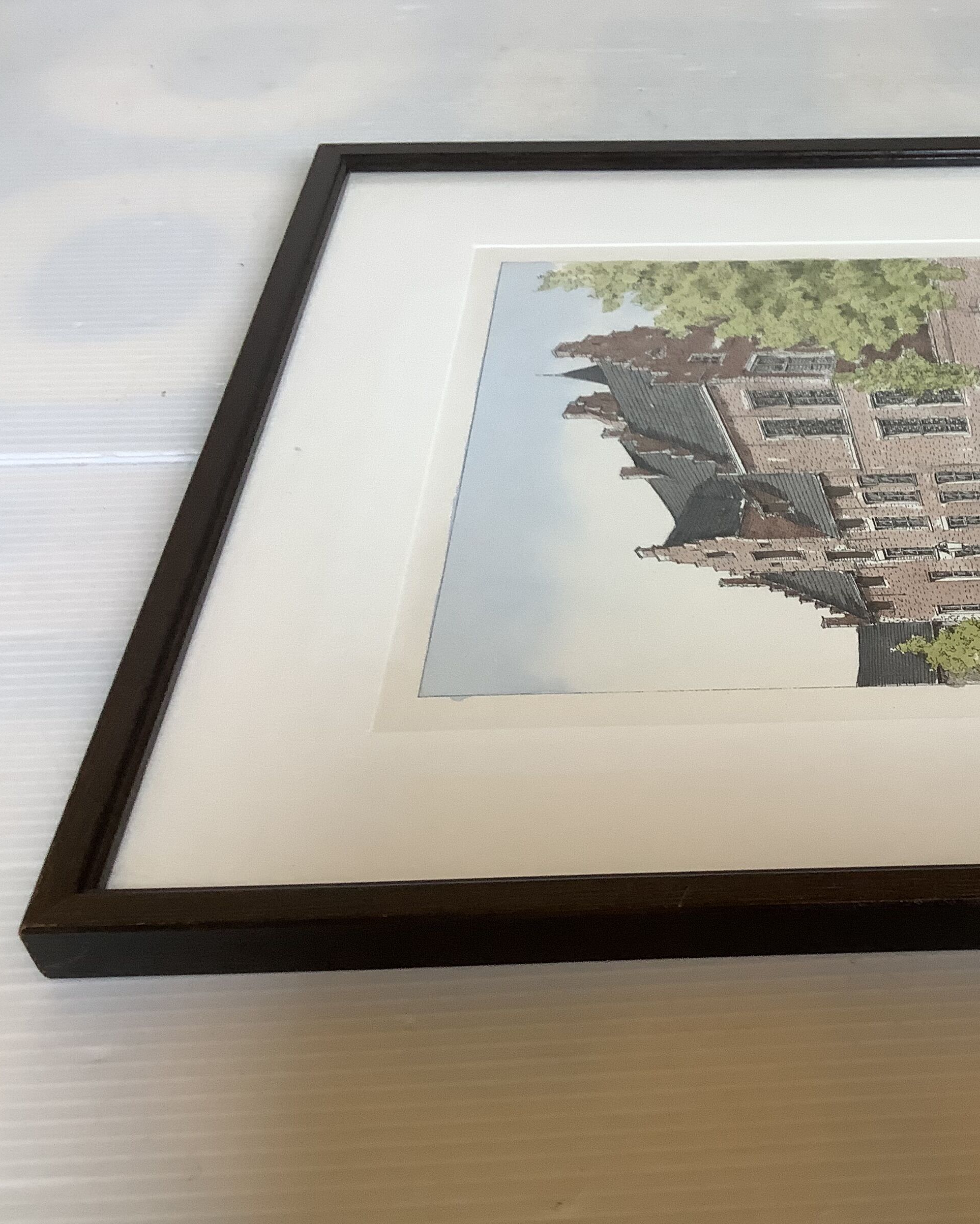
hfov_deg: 35.2
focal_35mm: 41
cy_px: 614
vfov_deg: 44.8
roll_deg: +0.3
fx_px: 1487
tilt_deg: -43.3
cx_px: 803
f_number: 2.4
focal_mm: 3.3
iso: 125
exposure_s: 1/60
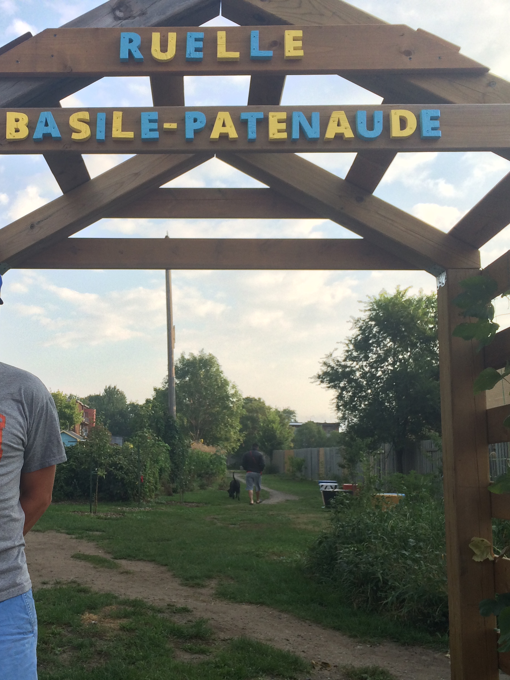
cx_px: 140
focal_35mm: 39
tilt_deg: +7.3
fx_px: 766
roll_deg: +0.5
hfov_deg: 36.1
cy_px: 341
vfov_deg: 47.9
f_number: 2.2
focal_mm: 4.15
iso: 32
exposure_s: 1/662
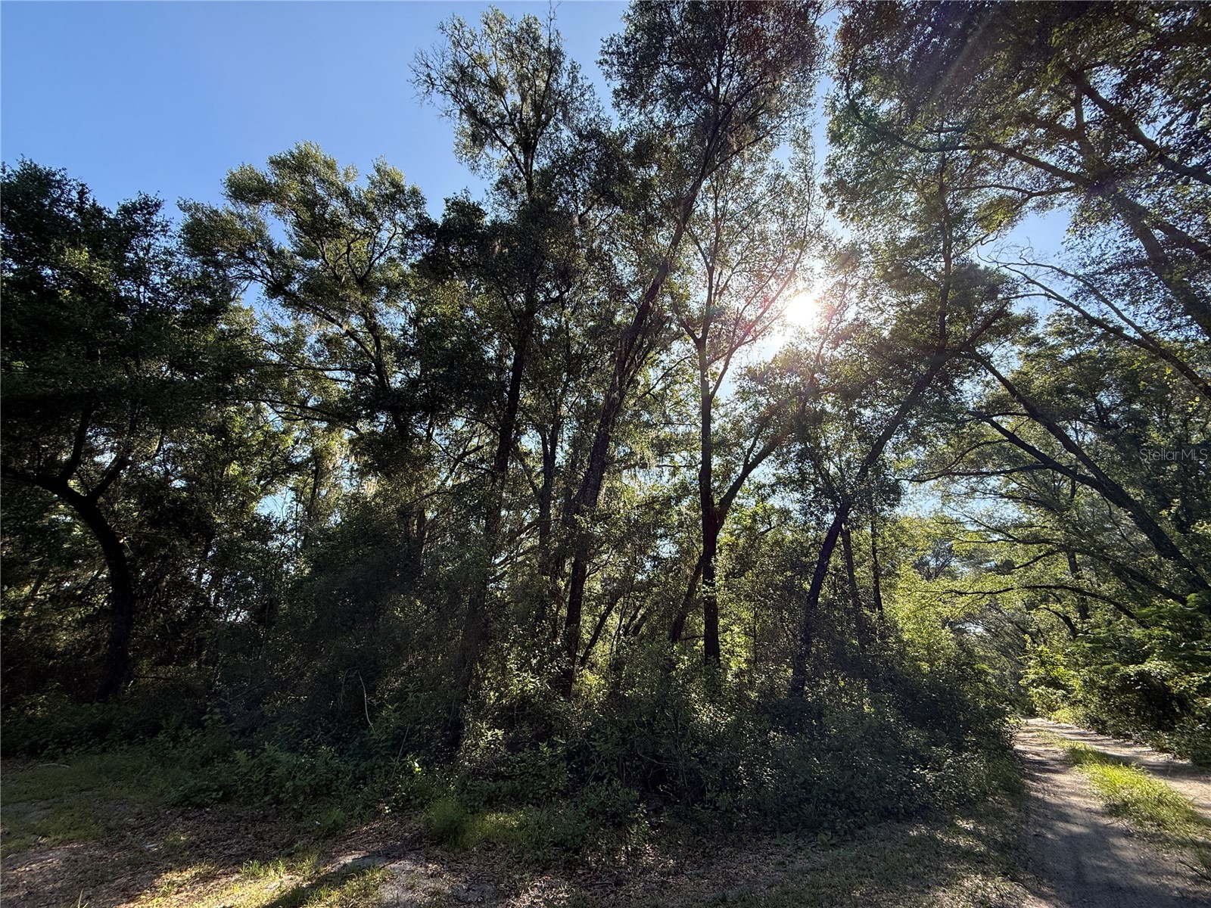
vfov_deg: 85.7
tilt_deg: +26.3
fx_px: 490
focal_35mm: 14
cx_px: 606
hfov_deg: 102.1
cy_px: 454
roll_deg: -1.2
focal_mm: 2.22
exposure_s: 1/585
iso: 64
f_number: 2.2
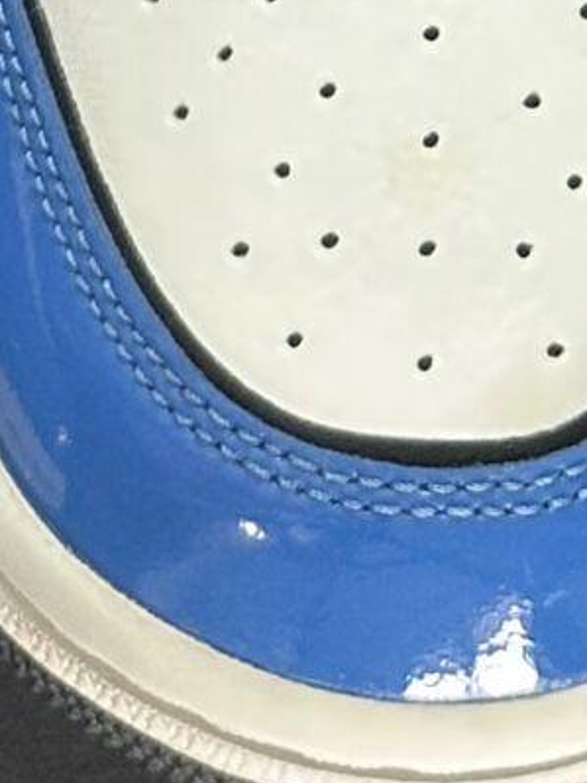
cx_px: -188
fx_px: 6968
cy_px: -997
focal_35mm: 308
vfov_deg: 6.2
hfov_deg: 4.8
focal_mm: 6.86
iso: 250
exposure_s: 1/33
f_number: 1.78
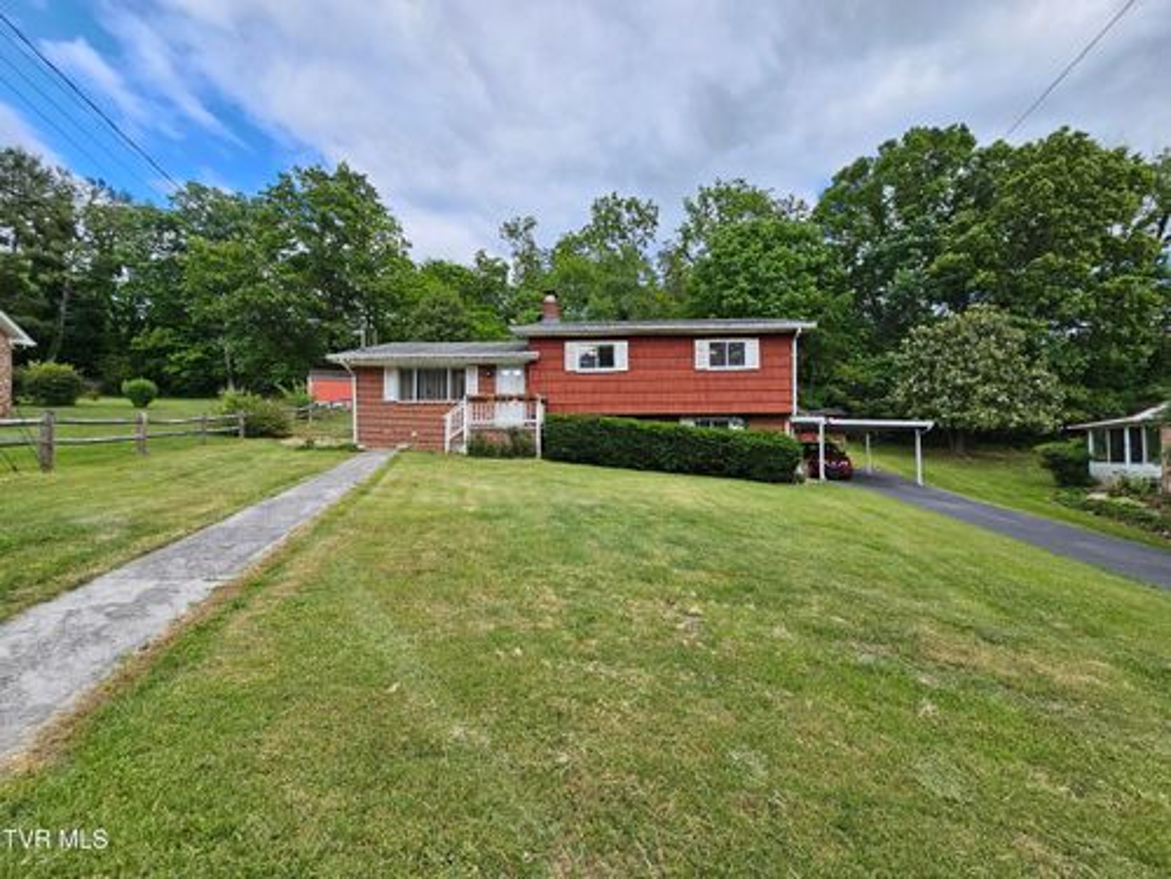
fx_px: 440
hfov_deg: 106.2
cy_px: 440
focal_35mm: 13
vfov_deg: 89.9
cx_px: 586
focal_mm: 2.2
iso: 50
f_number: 2.2
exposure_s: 1/455
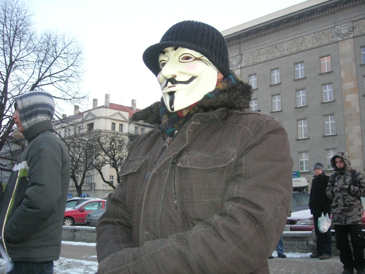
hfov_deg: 49.0
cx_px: 182
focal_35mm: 38
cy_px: 137
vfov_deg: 37.7
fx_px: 401
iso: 400
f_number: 2.8
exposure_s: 1/44
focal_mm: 7.8
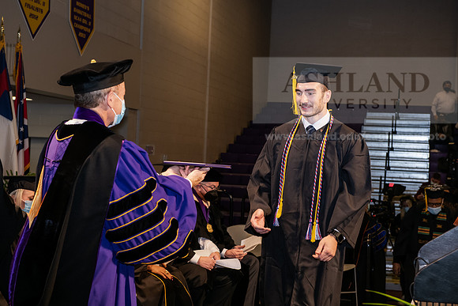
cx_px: 229
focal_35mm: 66
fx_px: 840
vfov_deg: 20.6
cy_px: 153
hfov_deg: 30.5
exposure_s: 1/200
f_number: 6.3
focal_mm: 66
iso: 1600
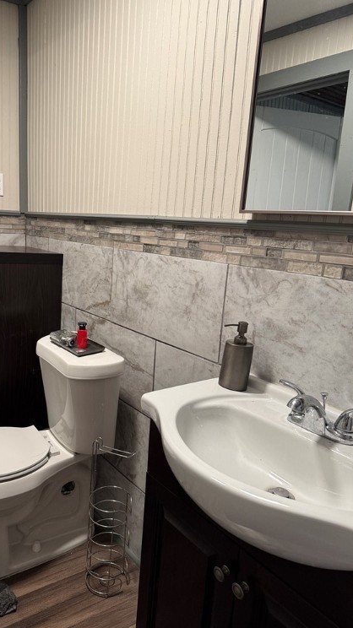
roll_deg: -1.9
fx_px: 450
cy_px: 311
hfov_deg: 42.3
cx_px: 117
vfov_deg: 69.9
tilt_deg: -10.0
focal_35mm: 27
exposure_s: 1/60
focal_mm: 6.76
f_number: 1.78
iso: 160
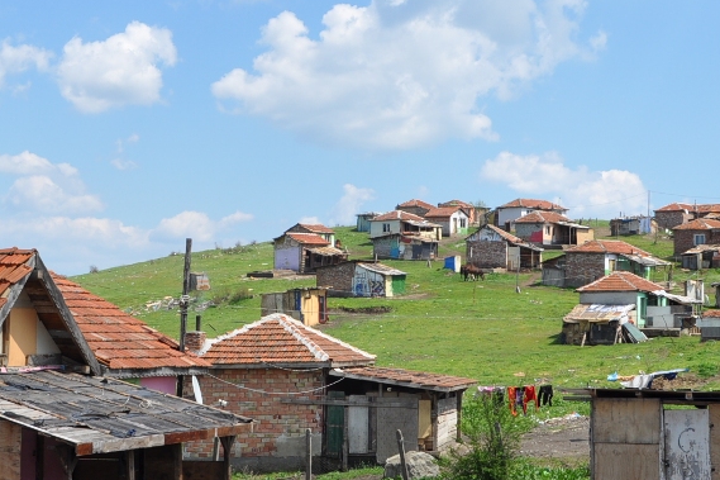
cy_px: 298
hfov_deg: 30.1
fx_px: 1340
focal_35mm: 67
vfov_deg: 20.3
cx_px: 367
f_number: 9
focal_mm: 22
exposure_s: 1/320
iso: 200
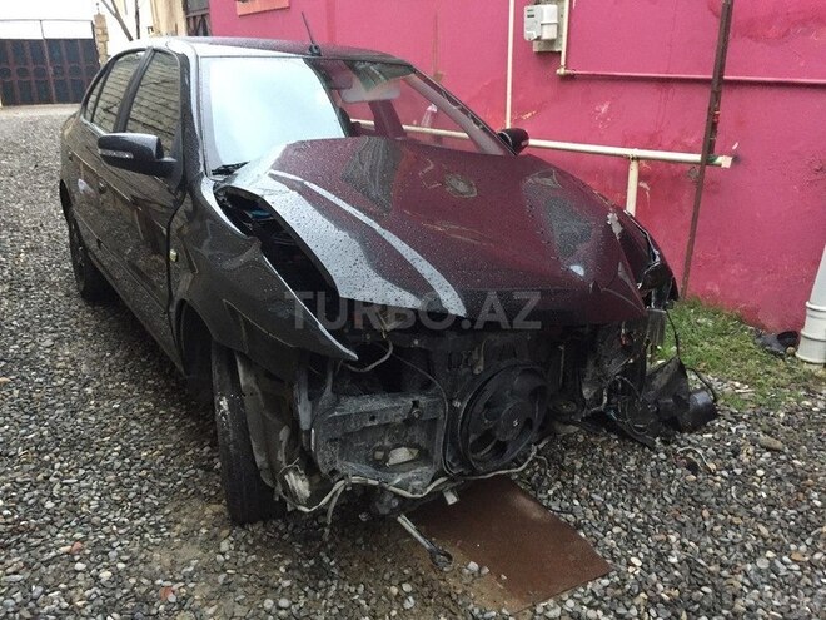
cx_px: 413
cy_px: 310
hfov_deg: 61.7
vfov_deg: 48.2
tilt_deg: -20.4
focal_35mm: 29
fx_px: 692
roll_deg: +1.0
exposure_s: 1/17
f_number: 2.2
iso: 250
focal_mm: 4.15
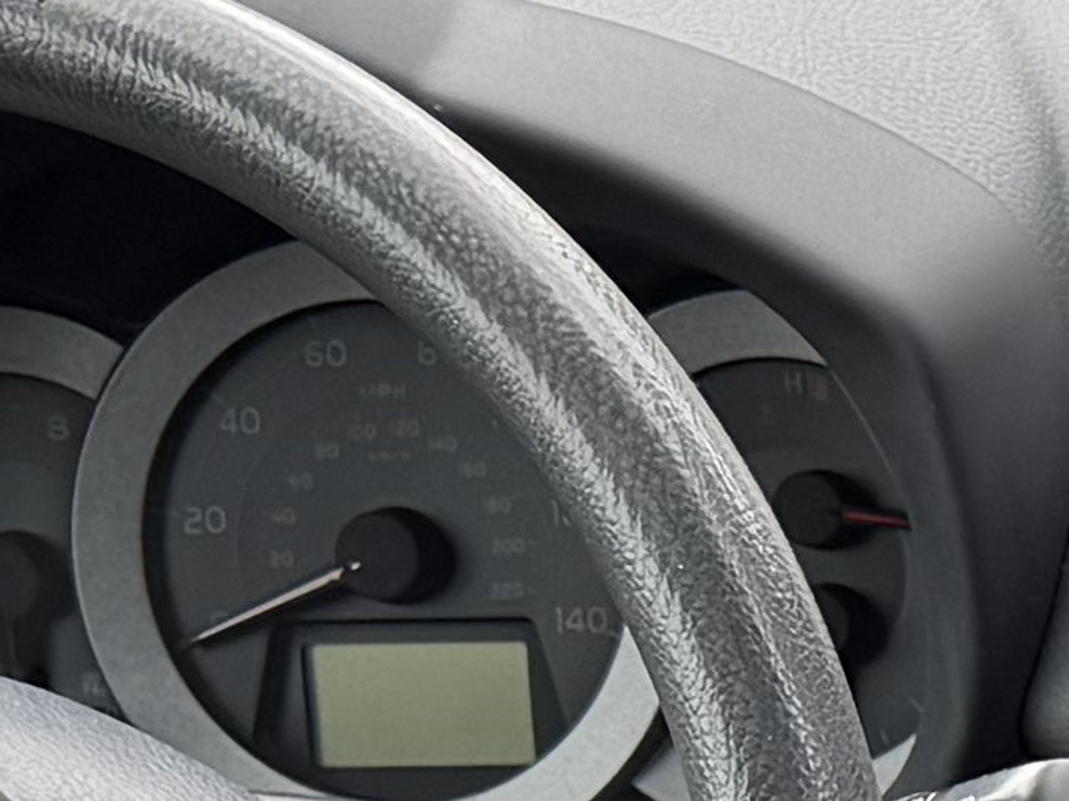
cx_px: 2277
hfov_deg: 9.6
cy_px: 1593
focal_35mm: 190
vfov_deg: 7.5
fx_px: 5866
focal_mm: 6.8
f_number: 1.8
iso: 80
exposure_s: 1/200
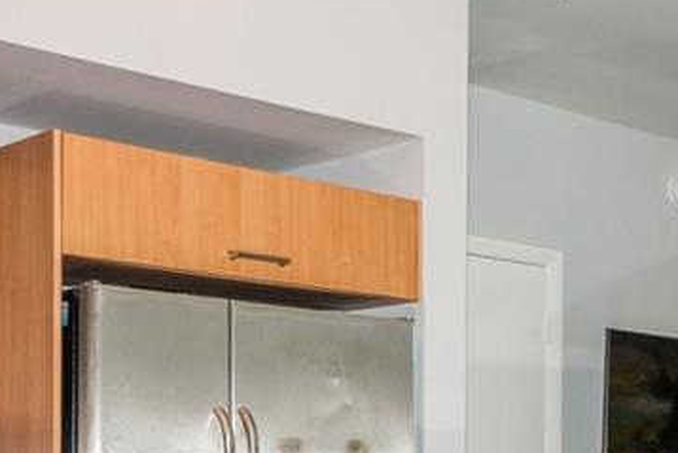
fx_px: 1432
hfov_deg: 24.0
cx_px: 830
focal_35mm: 76
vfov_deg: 17.3
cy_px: 502
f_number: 8
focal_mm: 17
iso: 200
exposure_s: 1/30
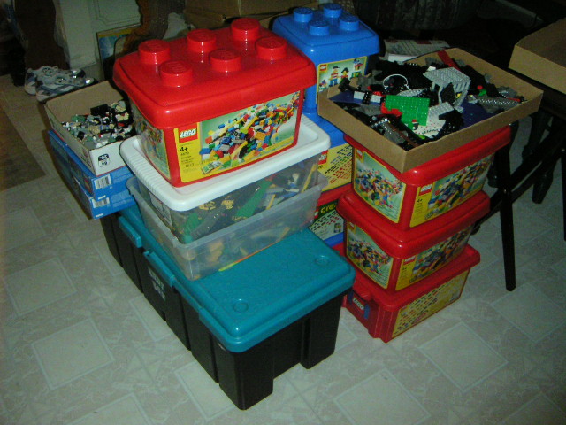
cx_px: 283
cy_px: 212
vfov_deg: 38.7
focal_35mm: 37
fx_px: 605
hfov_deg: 50.1
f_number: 2.8
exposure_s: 1/45
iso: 400
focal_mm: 4.8
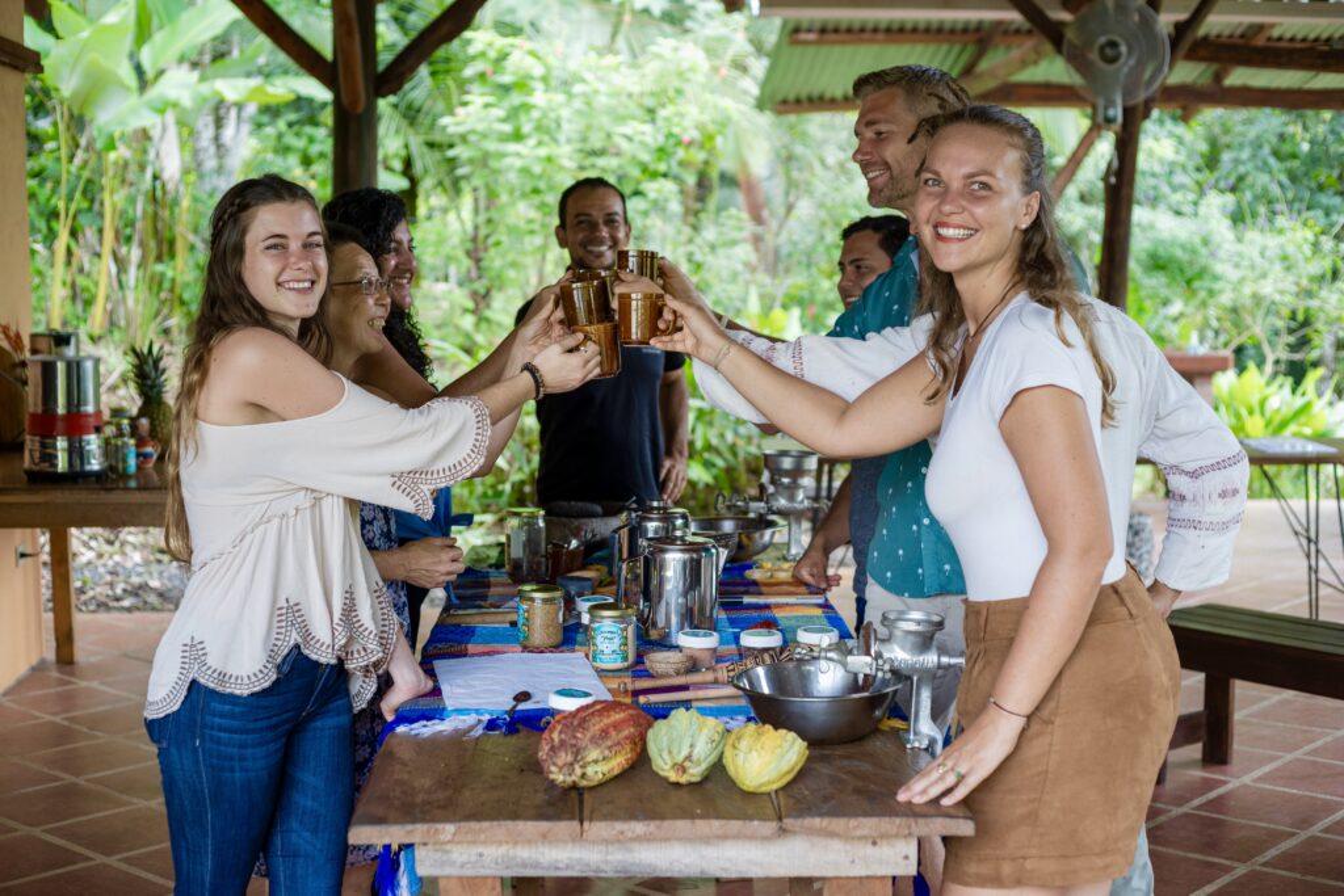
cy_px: 448
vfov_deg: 27.0
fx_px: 1867
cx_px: 672
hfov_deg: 39.6
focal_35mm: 50
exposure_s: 1/250
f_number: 3.2
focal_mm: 50
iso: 800
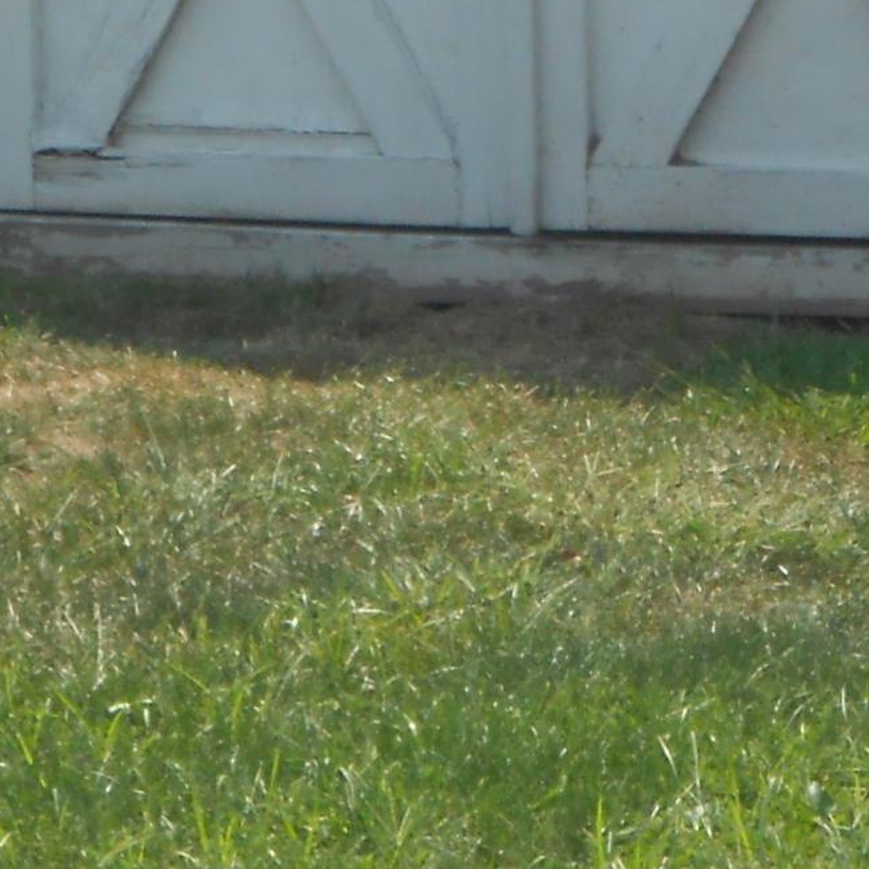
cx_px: 658
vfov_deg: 5.9
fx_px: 8322
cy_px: -517
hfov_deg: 6.0
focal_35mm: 293
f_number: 6
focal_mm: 12.8
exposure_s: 1/250
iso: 100
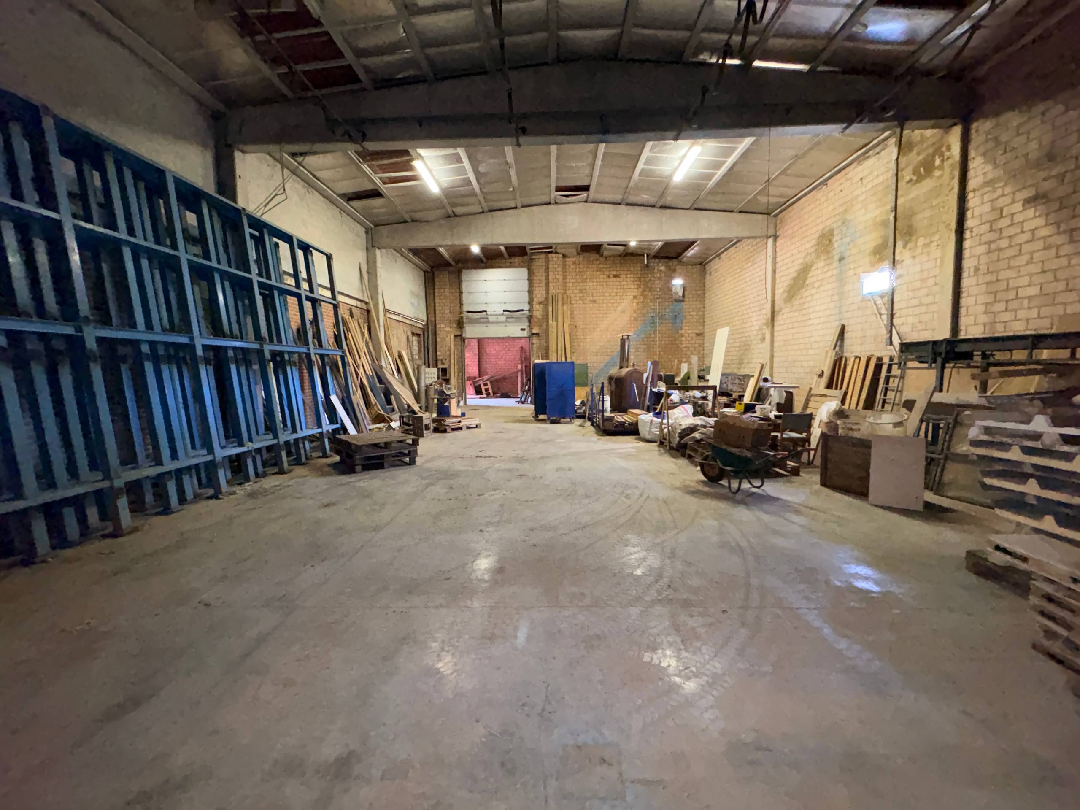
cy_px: 405
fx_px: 437
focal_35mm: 14
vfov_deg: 85.7
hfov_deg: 102.1
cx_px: 540
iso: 500
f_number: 2.2
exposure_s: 1/33
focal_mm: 2.22
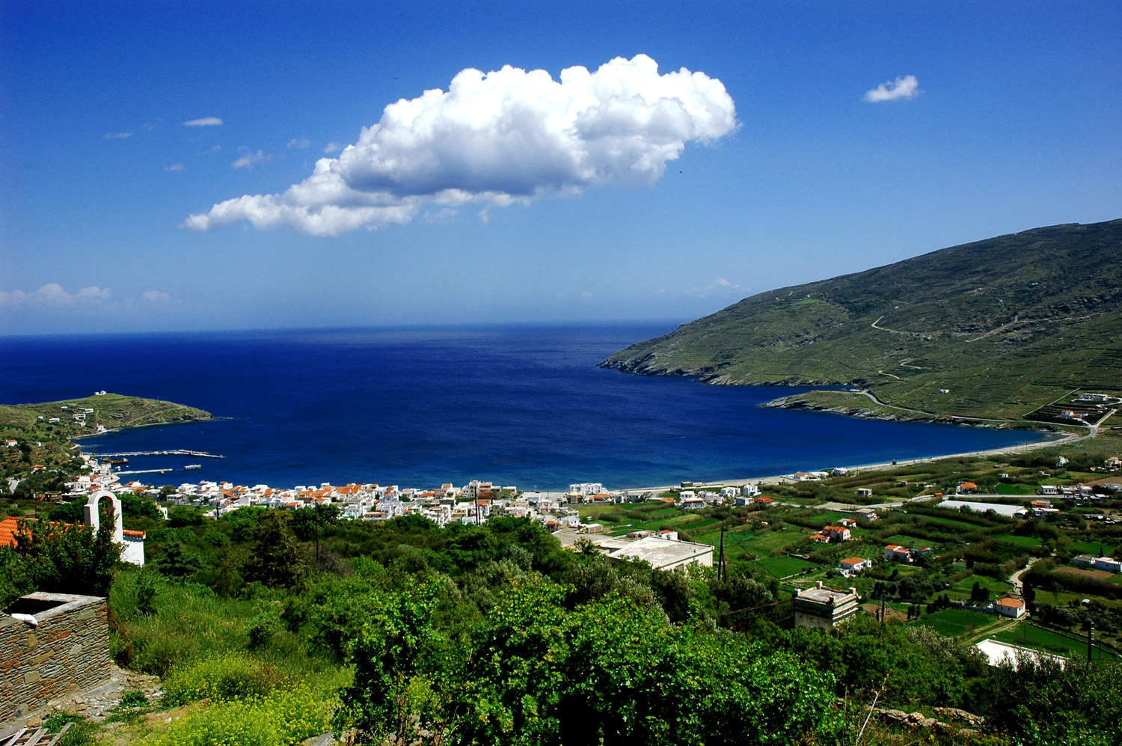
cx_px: 561
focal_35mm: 33
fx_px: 1027
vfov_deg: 39.9
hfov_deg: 57.3
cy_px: 373
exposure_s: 1/320
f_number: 11
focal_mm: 22
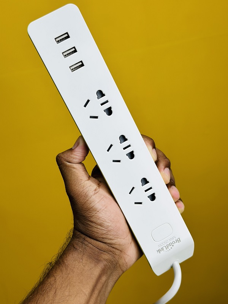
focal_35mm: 48
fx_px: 422
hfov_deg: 30.3
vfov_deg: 39.7
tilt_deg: -14.8
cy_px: 152
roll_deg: +10.2
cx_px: 114
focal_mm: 6.86
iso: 64
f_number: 1.78
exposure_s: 1/135
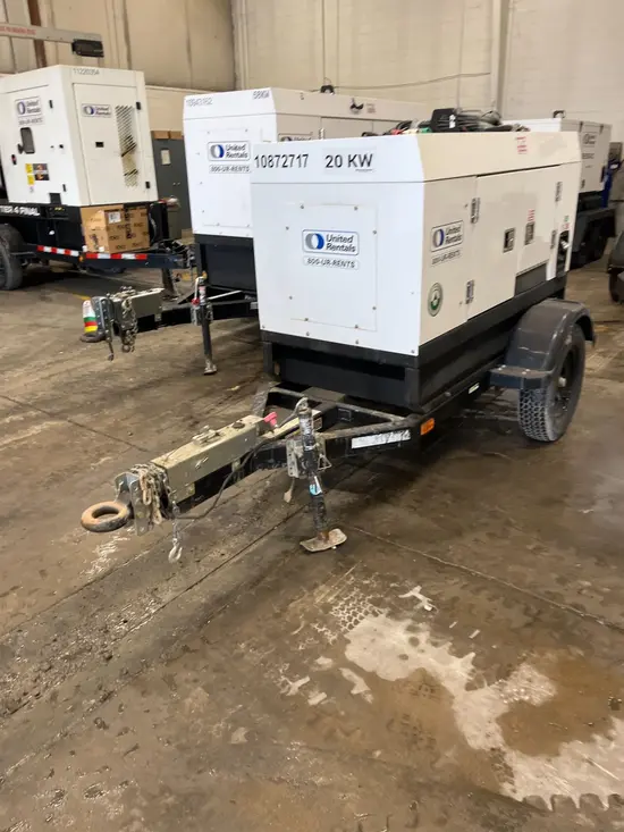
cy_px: 416
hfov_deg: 53.1
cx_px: 312
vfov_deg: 67.3
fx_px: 625
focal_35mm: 26
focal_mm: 5.1
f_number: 1.6
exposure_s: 1/121
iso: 125
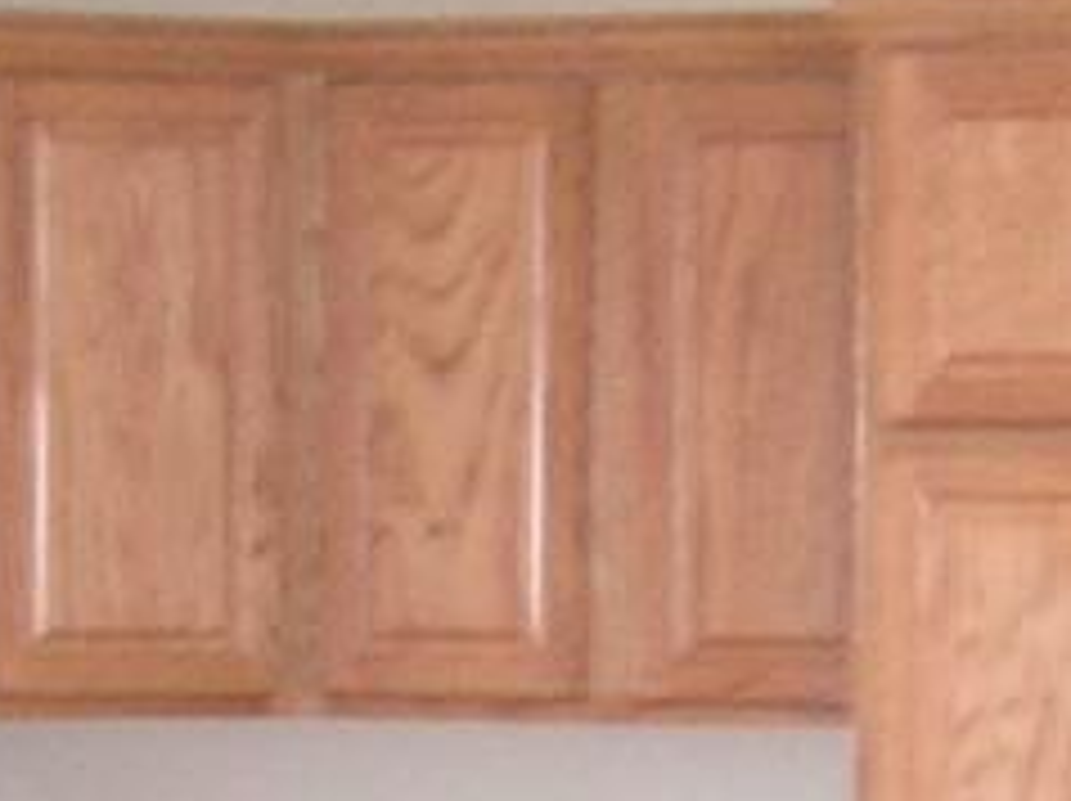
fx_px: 5996
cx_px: 446
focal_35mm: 194
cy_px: 734
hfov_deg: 10.2
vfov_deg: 7.6
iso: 303
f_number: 2.6
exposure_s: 1/25.9
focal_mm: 4.7
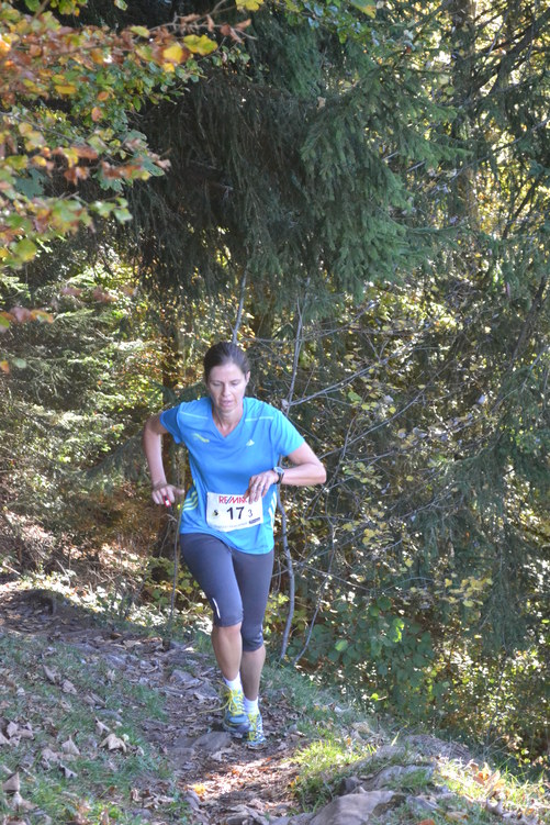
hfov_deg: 16.6
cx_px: 275
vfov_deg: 24.6
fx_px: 1890
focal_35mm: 82
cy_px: 412
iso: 3200
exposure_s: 1/250
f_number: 5.6
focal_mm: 55
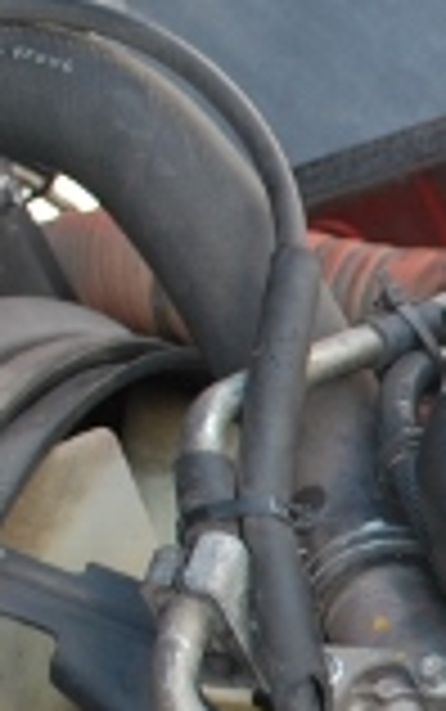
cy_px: 621
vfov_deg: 15.2
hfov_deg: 8.6
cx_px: 1171
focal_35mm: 136
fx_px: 2640
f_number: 5
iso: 200
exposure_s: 1/100
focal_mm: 22
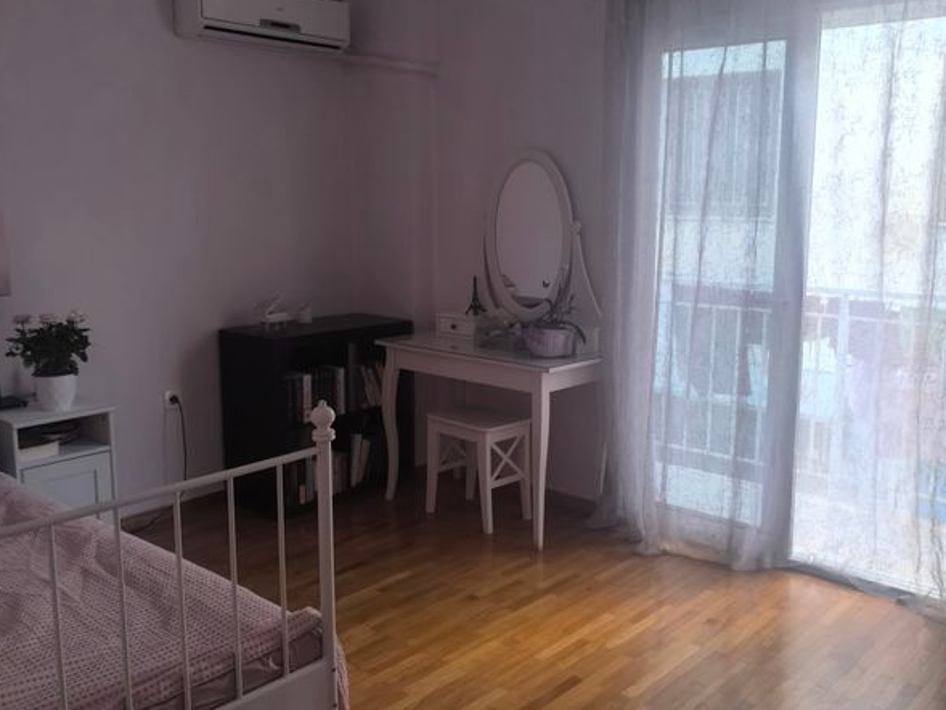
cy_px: 352
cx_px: 504
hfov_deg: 69.3
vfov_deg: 54.9
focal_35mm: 25
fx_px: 683
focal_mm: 6.14
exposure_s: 1/100
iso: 400
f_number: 1.65
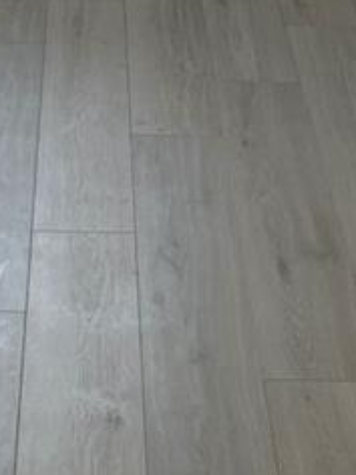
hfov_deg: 11.2
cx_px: 111
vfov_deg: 13.2
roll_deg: -1.2
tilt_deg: -7.1
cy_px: -423
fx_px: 1810
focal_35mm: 132
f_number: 1.5
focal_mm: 5.7
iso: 50
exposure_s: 1/163
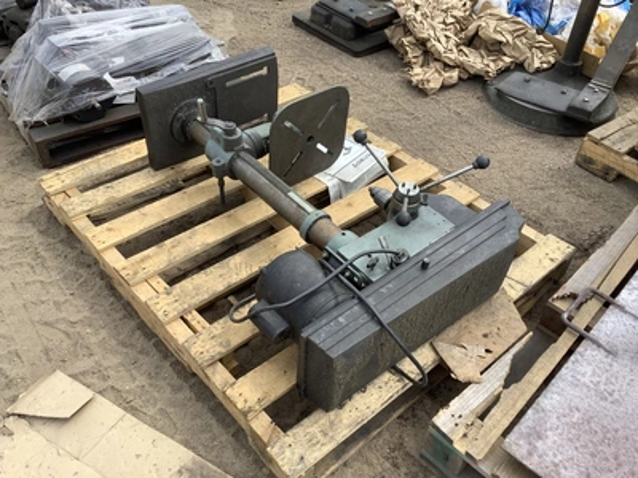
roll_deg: -6.3
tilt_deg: -42.3
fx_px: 571
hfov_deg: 58.4
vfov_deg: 45.4
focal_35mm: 31
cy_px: 239
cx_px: 319
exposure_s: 1/574
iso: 25
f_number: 2.4
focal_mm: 3.3
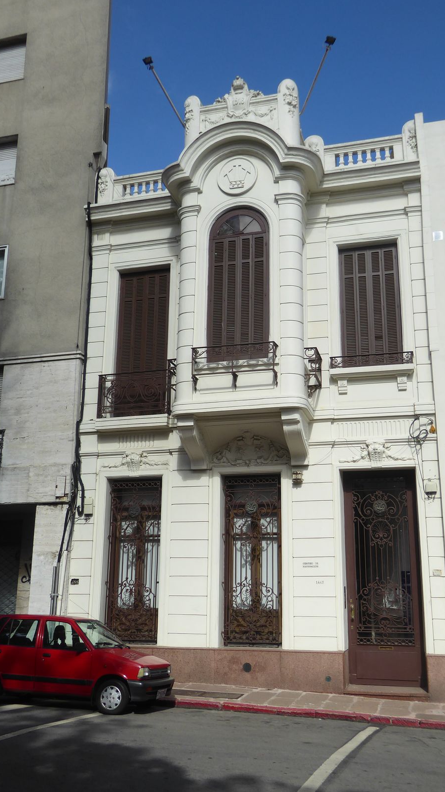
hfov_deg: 33.7
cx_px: 245
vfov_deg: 56.6
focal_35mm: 35
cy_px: 396
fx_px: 735
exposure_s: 1/800
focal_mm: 5.4
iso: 80
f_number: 3.5
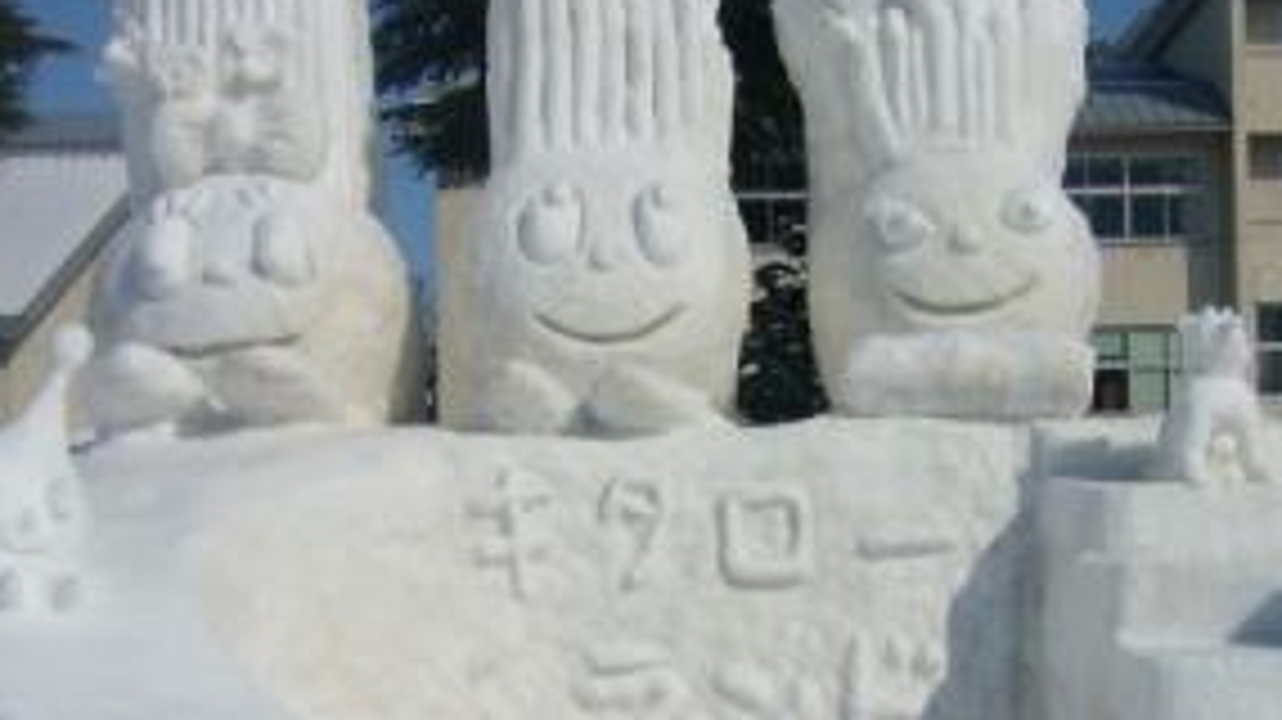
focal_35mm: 60
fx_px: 2039
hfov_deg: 34.9
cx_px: 706
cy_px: 513
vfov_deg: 19.9
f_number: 5.6
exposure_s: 1/2000
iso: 100
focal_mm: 5.8
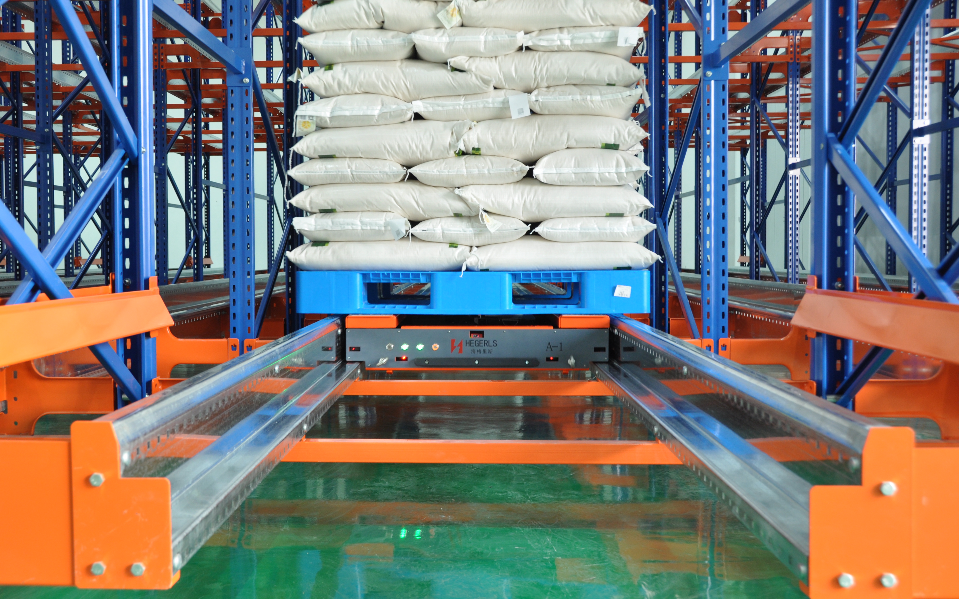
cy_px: 270
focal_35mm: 42
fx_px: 1098
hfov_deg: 47.1
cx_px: 426
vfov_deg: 30.5
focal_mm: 24
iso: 400
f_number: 5
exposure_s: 1/25
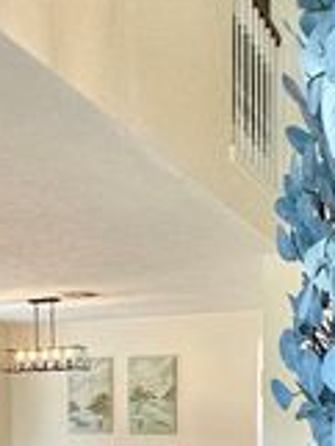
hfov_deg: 25.3
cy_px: 461
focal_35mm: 58
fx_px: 747
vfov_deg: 30.5
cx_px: 174
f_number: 2.2
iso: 125
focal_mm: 2.22
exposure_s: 1/120
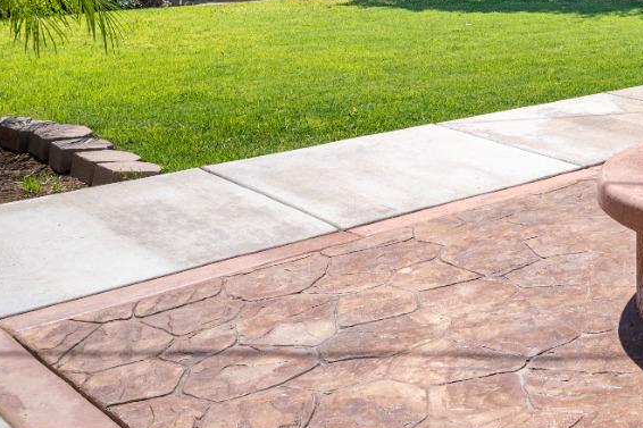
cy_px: -83
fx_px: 946
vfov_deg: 23.4
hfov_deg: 31.4
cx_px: 773
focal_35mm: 53
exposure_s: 1/640
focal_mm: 20
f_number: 8
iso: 100
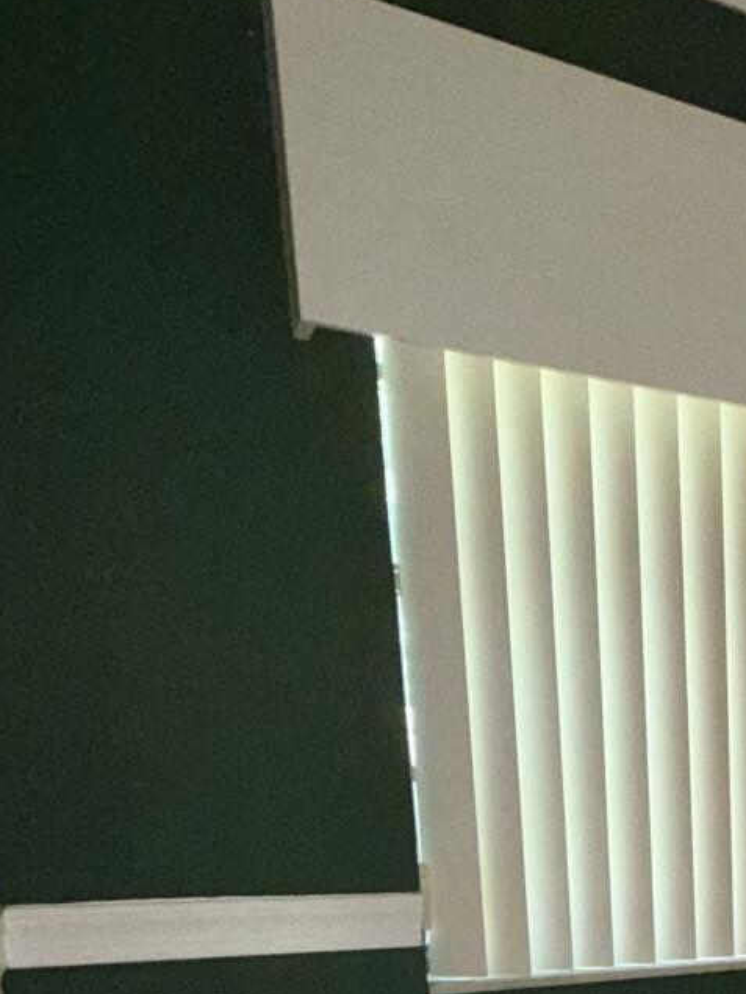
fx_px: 1264
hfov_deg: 25.6
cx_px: 1085
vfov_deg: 37.8
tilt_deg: -12.2
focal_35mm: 44
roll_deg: -1.1
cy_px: 1016
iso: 125
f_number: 2.2
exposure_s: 1/60
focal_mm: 2.22
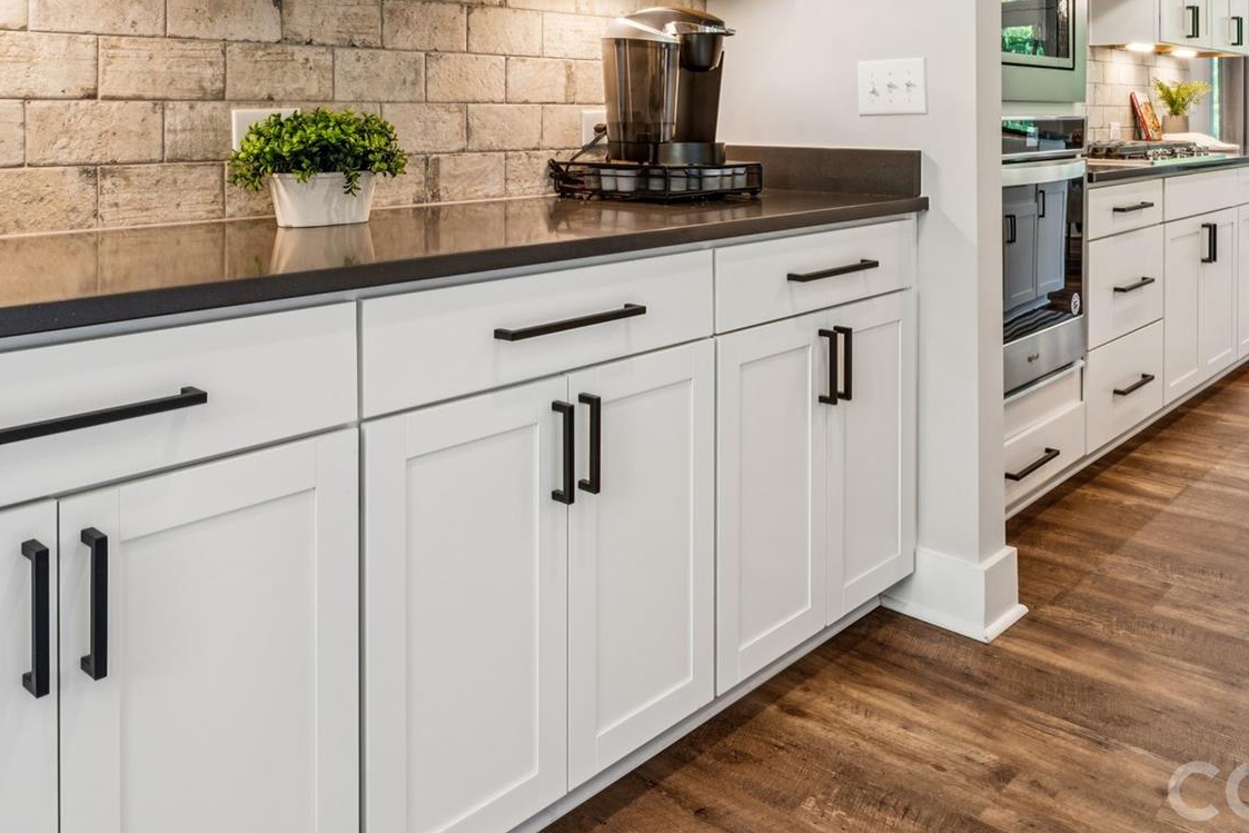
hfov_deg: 59.2
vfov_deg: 39.3
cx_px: 698
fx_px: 1095
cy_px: 116
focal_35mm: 32
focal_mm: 17.3
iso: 100
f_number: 13
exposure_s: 1/1.25
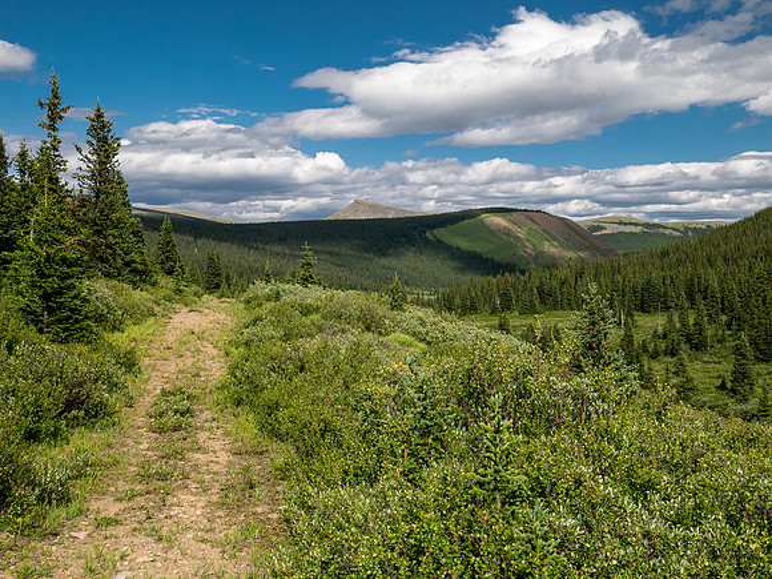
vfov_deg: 36.0
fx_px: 892
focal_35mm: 40
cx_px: 386
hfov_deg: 46.8
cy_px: 290
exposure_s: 1/250
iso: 200
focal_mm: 20
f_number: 8
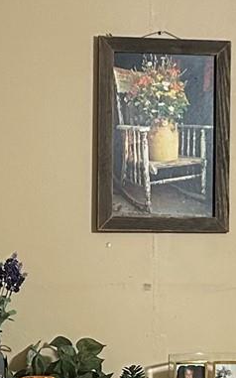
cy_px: 314
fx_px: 1524
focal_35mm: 148
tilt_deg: -1.6
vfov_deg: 14.0
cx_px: 137
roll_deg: +1.4
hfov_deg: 8.9
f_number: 1.5
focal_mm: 5.7
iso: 250
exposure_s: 1/60
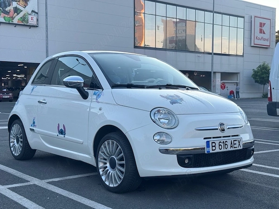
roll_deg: +0.3
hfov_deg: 39.7
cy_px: 104
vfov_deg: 30.3
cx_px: 140
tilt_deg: -1.9
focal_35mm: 48
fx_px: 387
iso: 64
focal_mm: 6.76
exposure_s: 1/593
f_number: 1.78
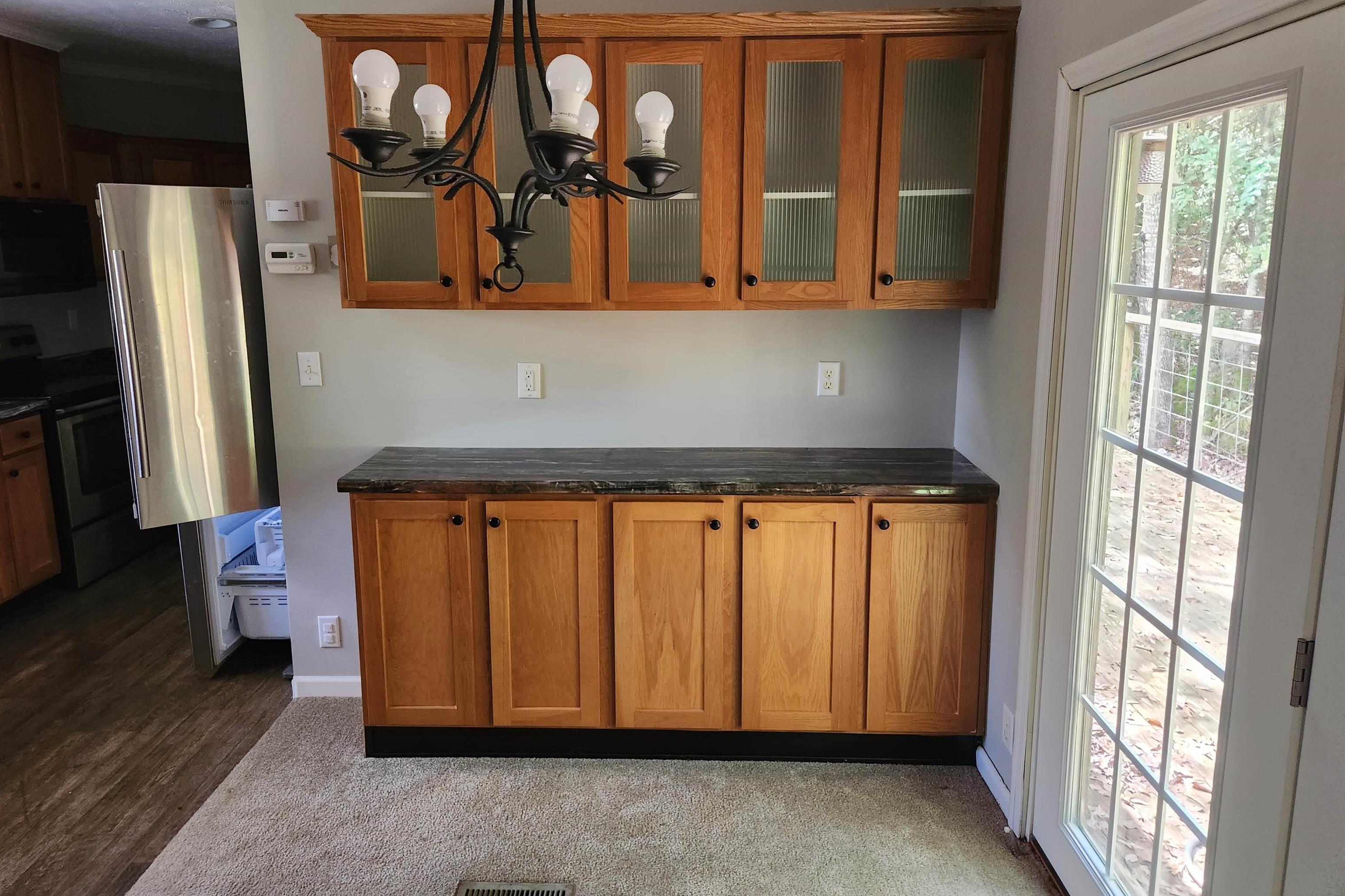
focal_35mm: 24
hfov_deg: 73.7
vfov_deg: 53.1
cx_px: 671
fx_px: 897
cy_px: 411
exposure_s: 1/120
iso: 800
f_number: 1.8
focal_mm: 5.4
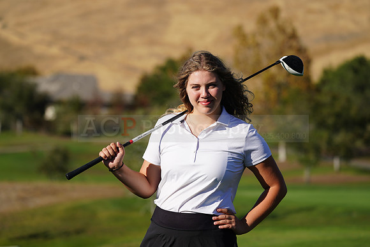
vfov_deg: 7.3
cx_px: 185
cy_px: 124
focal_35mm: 189
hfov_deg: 10.9
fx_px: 1943
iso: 100
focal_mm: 189
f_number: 5.6
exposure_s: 1/640
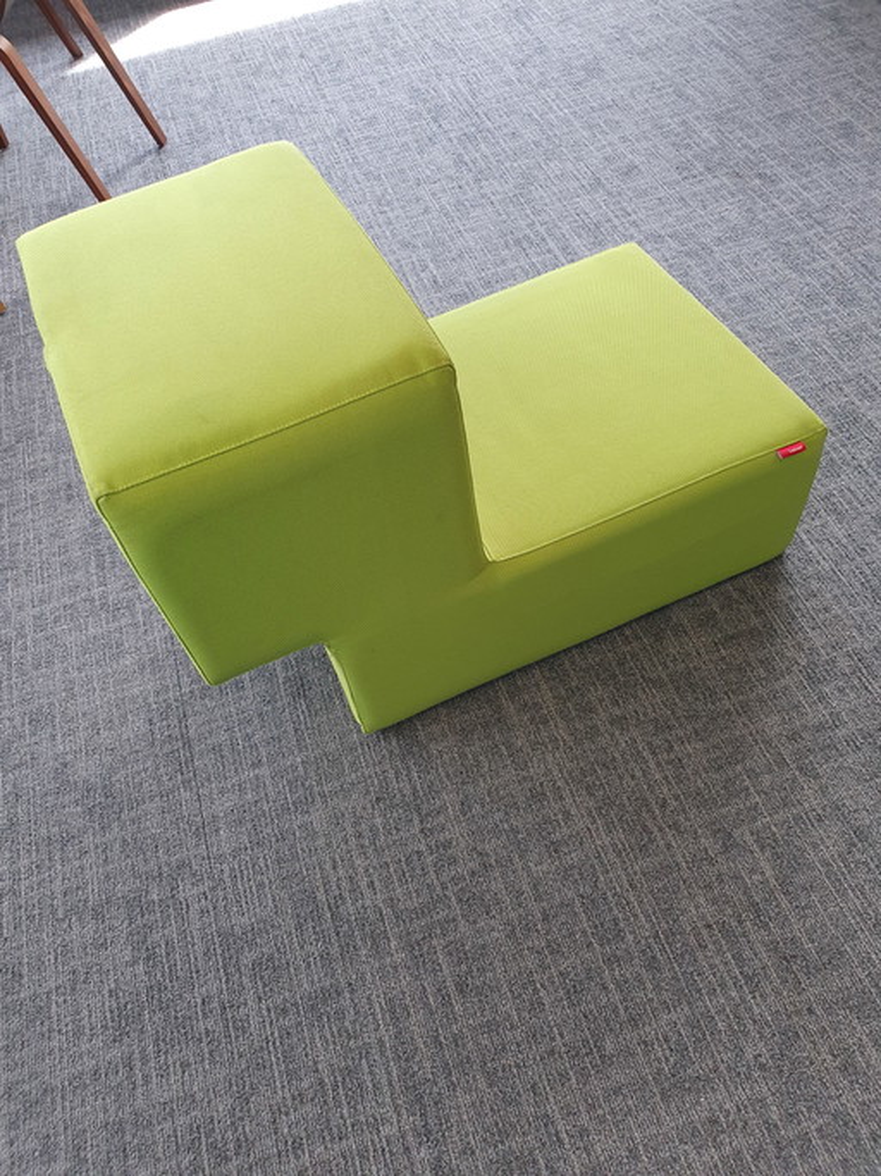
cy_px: 588
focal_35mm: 26
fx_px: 883
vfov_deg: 67.3
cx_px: 440
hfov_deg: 53.0
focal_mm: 4.32
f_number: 2.4
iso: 100
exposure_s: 1/100
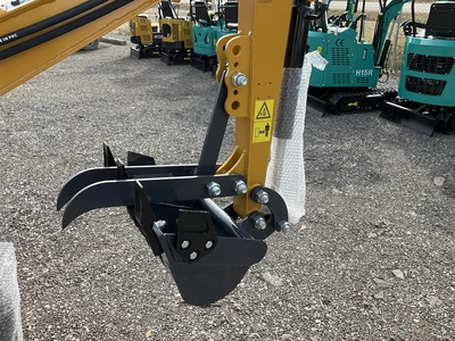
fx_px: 381
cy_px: 170
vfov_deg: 48.2
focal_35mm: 29
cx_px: 228
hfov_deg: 61.7
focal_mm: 3
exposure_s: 1/770
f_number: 1.8
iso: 25
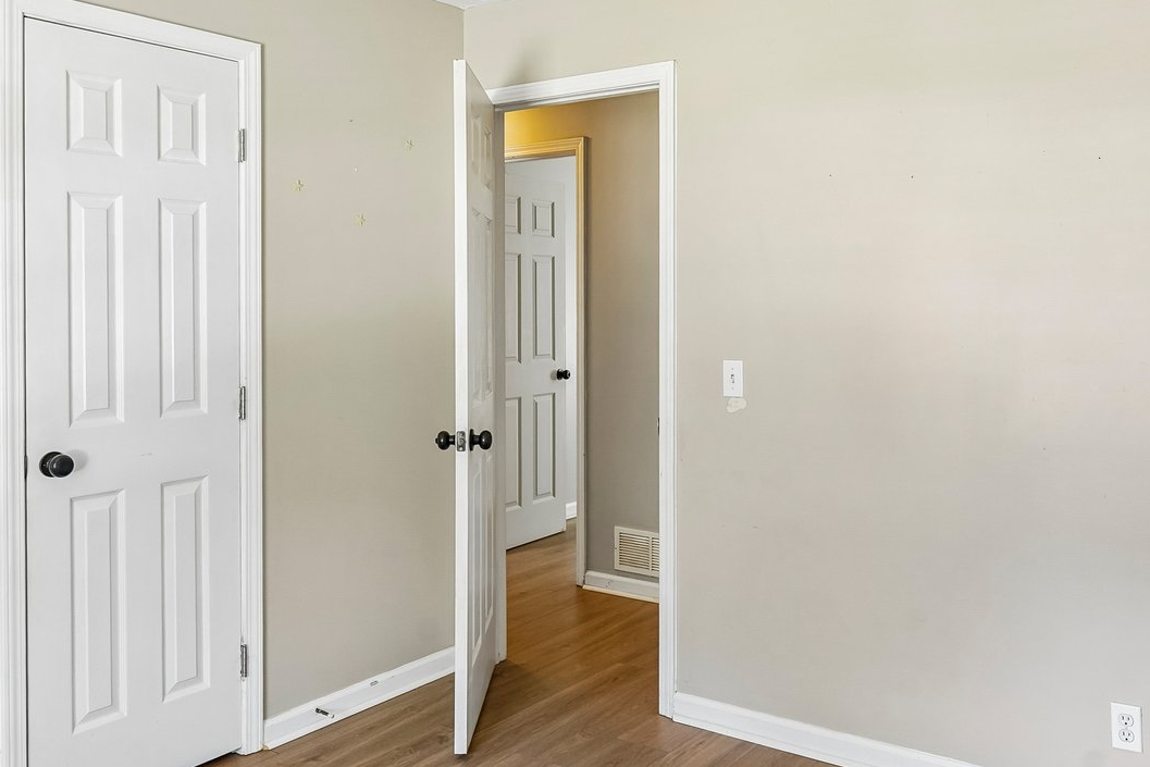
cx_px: 629
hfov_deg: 60.2
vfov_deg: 42.1
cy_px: 299
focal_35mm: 31
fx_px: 990
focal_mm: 16
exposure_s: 1/4
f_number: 8
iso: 400
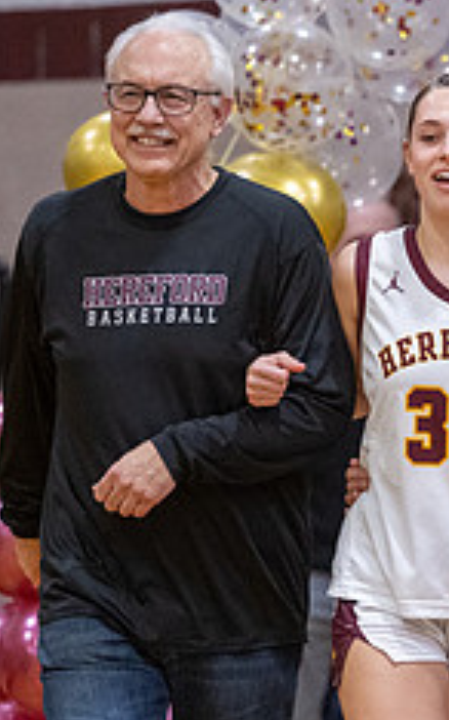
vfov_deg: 4.5
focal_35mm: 468
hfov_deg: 2.8
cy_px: 646
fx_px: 9174
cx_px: 583
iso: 3600
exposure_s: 1/640
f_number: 2.8
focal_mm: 145
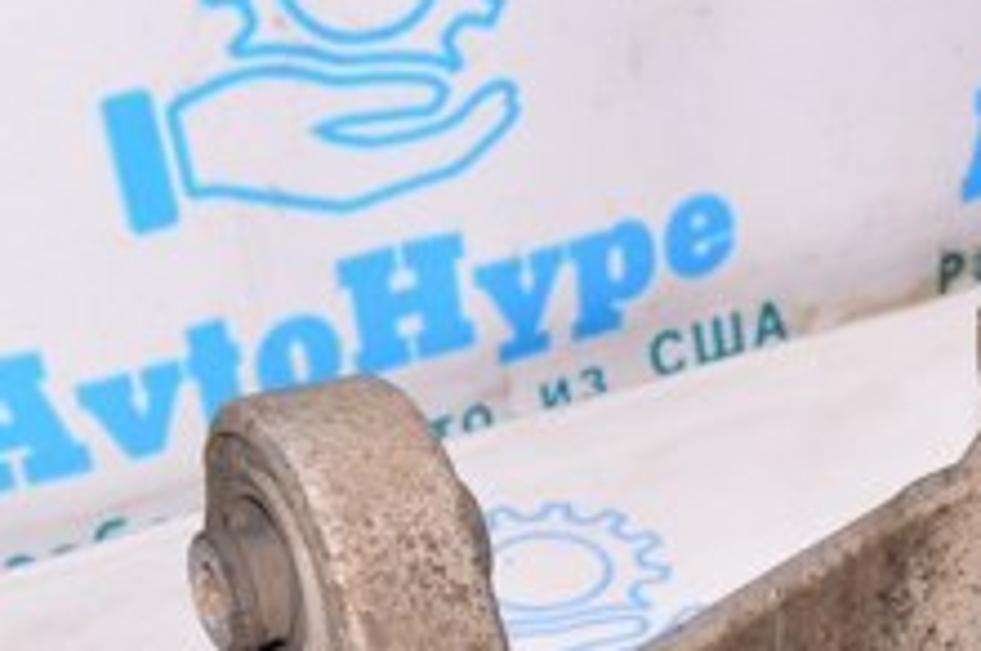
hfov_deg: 20.4
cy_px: 635
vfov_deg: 14.0
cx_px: 1035
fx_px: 2612
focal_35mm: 96
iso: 1600
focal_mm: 22
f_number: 8
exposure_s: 1/160
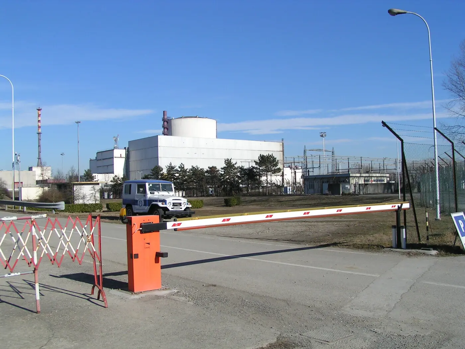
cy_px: 174
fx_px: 510
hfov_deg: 49.0
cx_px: 232
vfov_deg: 37.7
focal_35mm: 38
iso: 50
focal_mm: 5.8
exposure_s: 1/800
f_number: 5.6
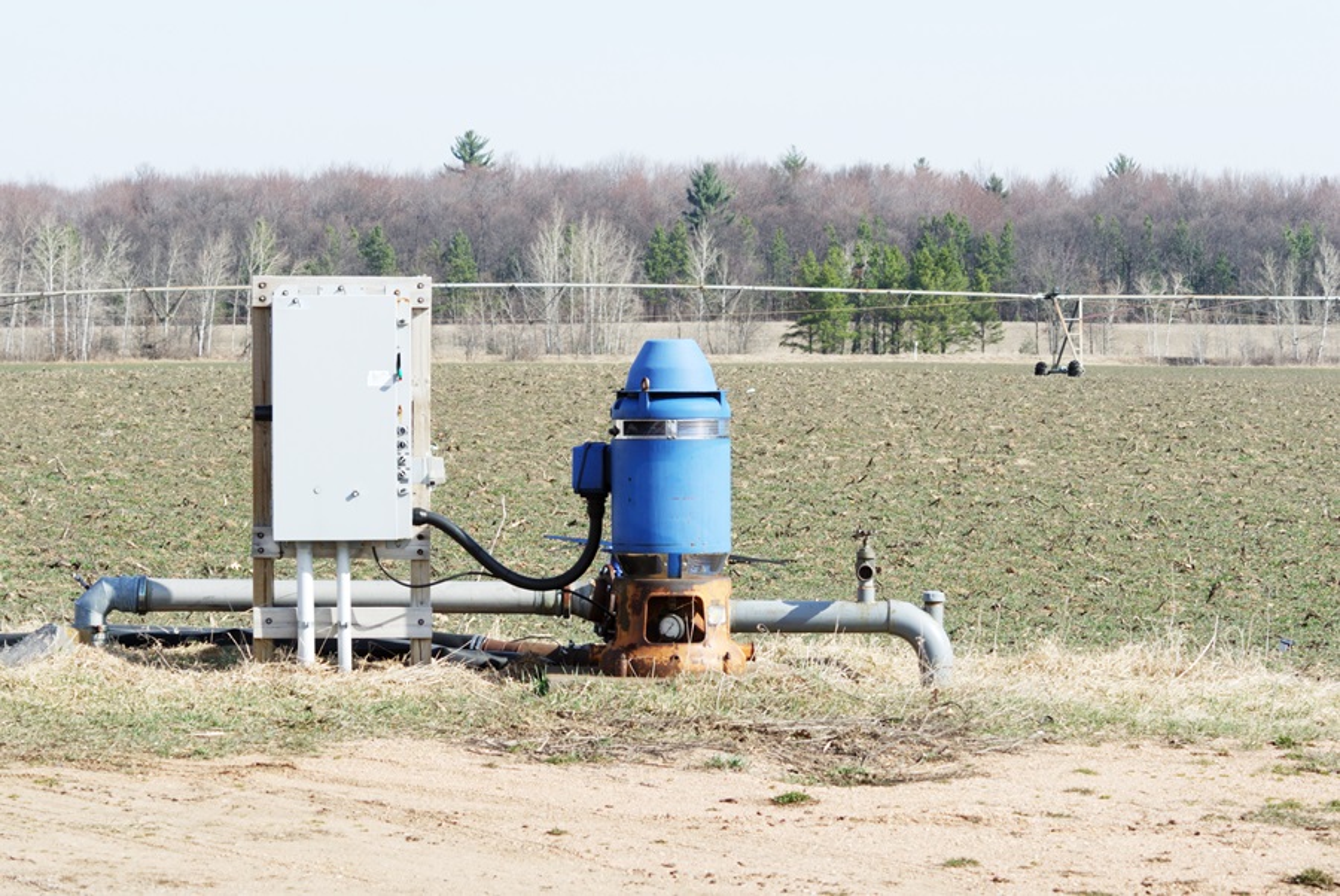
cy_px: 448
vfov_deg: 11.4
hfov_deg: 17.0
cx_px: 670
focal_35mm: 120
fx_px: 4471
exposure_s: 1/250
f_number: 8
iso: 100
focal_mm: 80
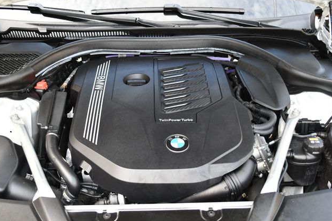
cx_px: 163
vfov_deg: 29.9
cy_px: 110
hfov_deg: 43.6
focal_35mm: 45
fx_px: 415
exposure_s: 1/250
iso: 500
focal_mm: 22
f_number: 4
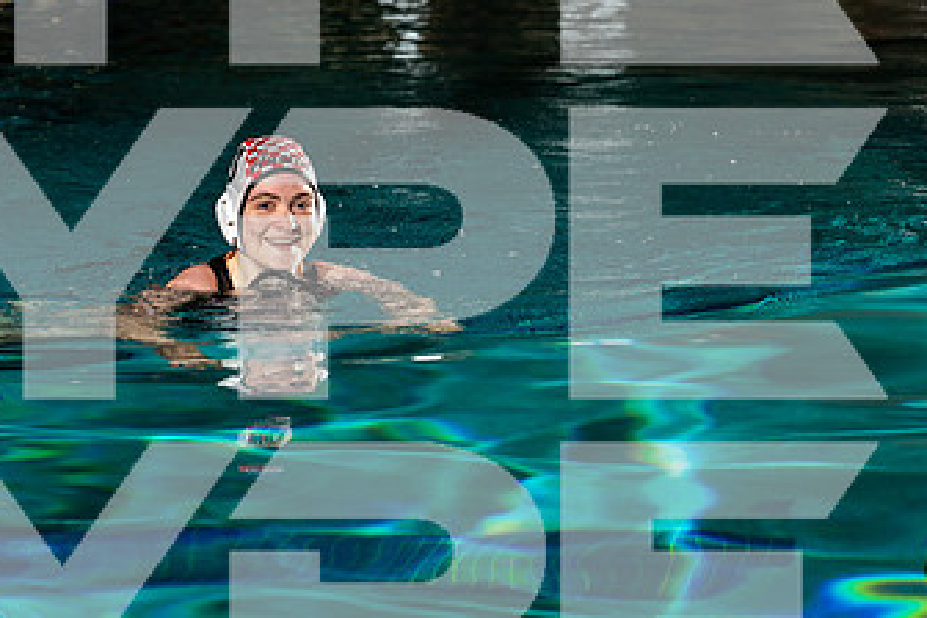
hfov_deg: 16.8
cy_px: 255
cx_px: 185
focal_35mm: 121
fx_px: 3116
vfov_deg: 11.3
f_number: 4
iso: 100
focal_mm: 70
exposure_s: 1/250
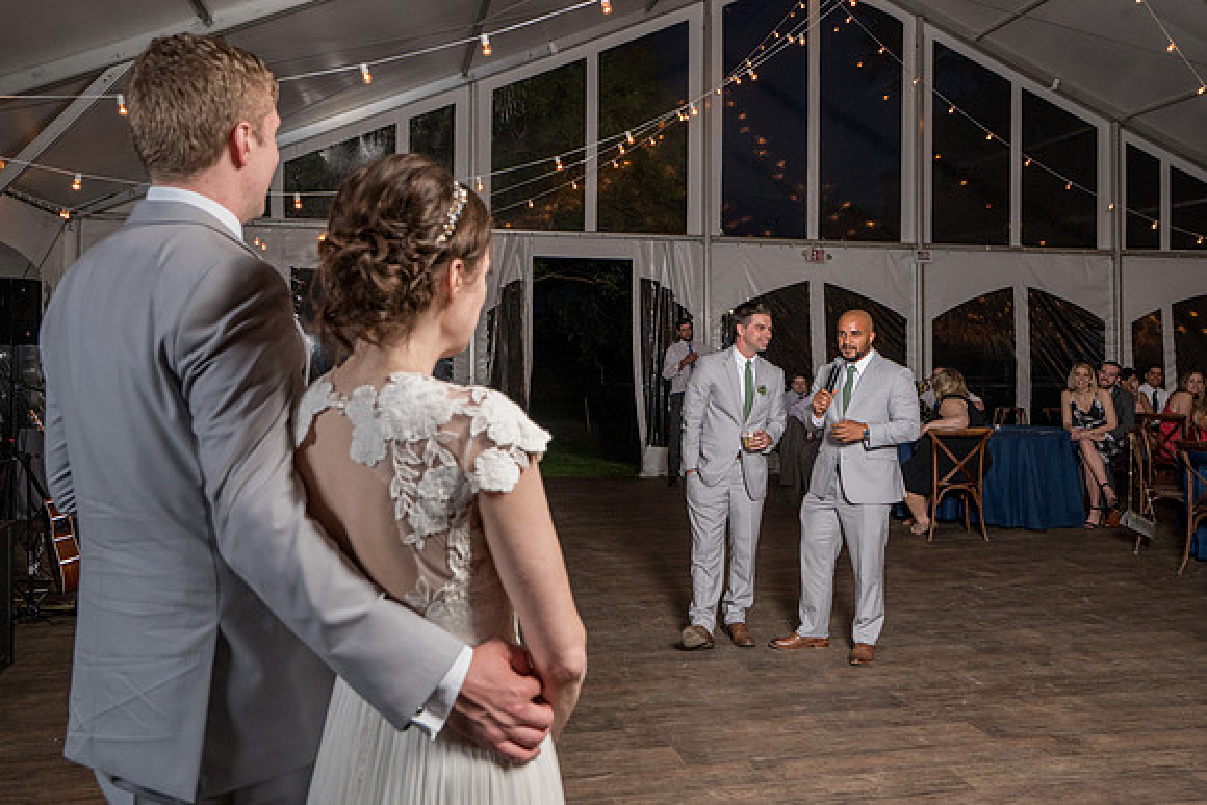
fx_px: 1029
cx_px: 600
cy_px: 352
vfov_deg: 42.7
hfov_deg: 60.8
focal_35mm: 31
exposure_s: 1/200
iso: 2000
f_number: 5
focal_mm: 27
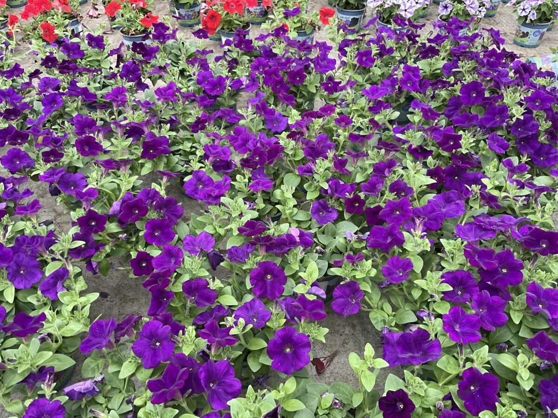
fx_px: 467
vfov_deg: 48.2
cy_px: 209
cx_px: 279
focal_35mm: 29
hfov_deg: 61.7
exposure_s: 1/122
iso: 32
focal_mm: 3
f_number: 1.8
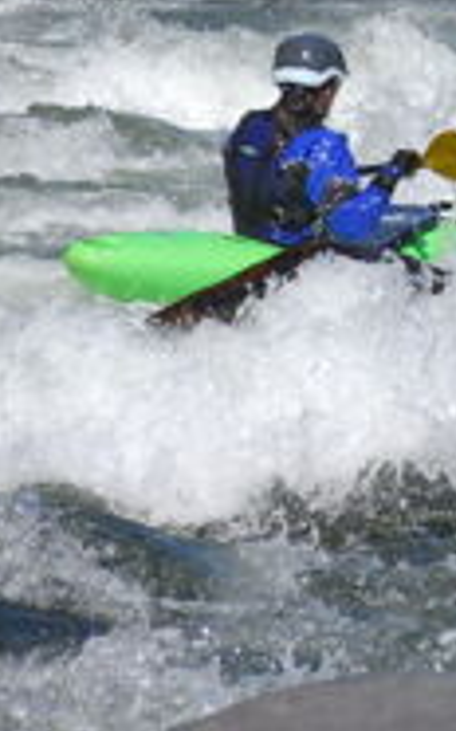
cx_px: 932
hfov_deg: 2.5
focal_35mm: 527
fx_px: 10495
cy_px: -289
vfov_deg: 4.0
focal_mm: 80
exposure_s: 1/1000
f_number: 5.6
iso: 200
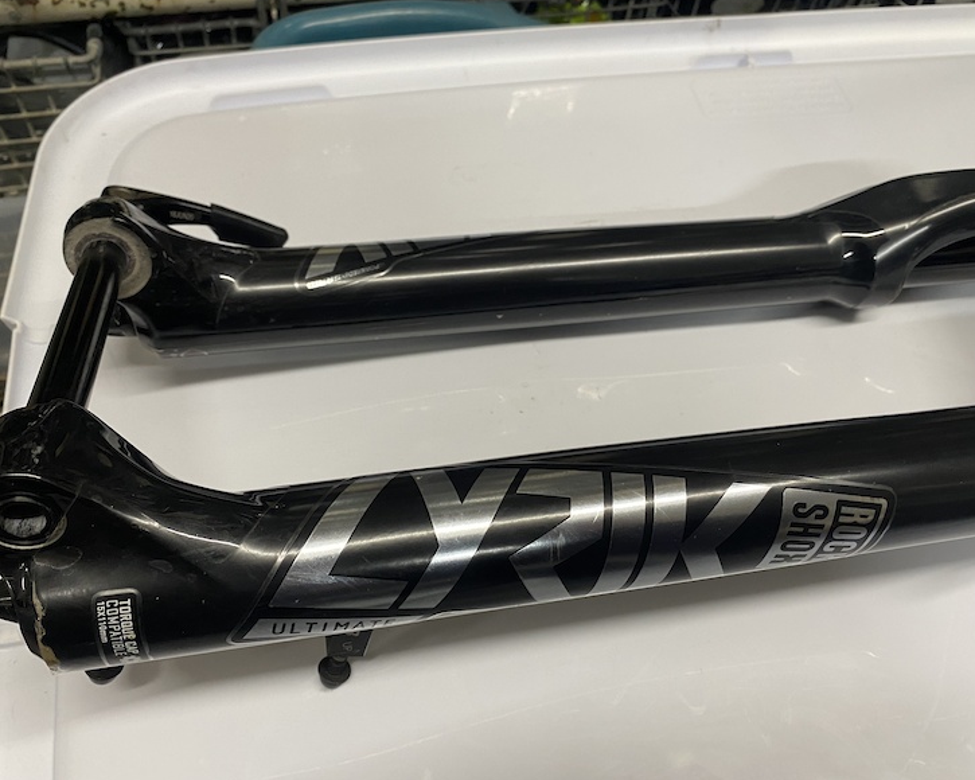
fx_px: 808
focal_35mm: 28
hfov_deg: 62.2
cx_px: 484
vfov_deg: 51.5
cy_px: 383
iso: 200
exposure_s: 1/60
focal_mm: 4.25
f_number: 1.8
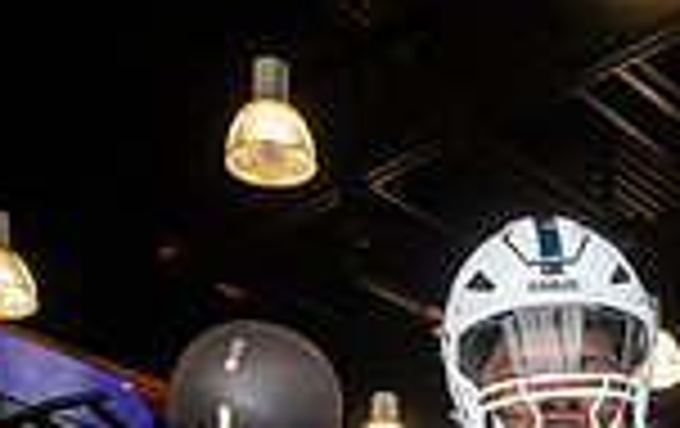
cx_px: 612
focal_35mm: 97
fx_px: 1801
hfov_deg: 20.9
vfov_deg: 11.4
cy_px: 1009
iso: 500
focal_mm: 32
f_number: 5.6
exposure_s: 1/250
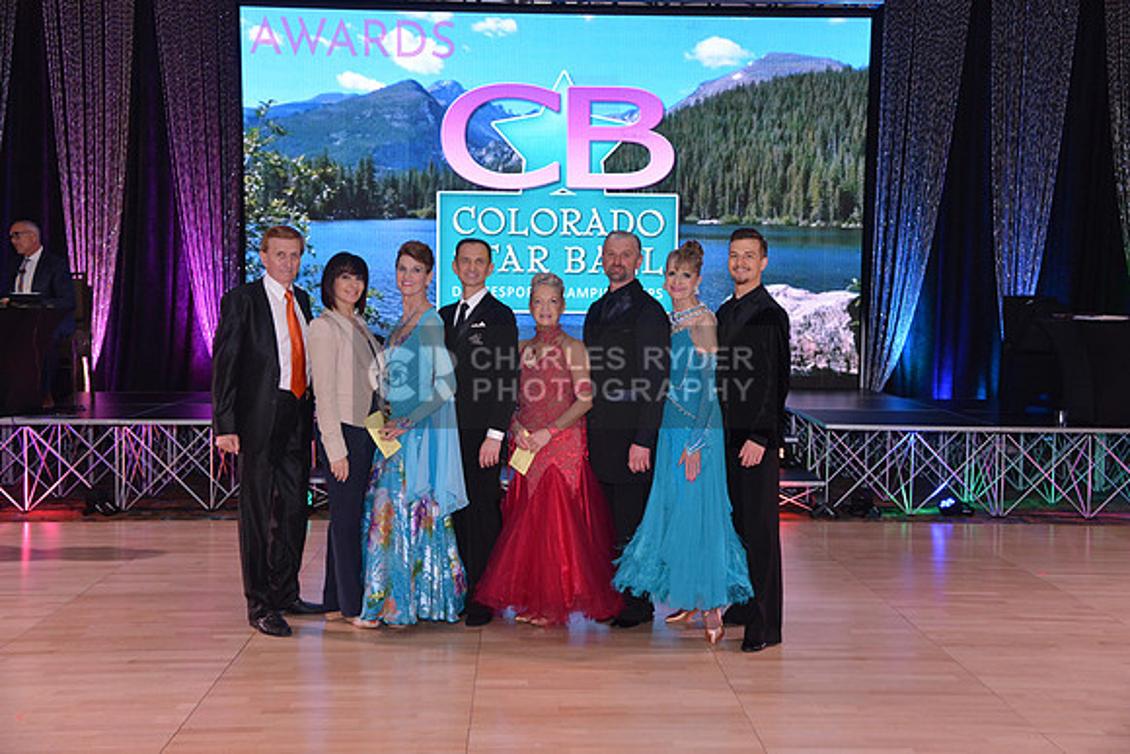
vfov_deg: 33.4
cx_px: 565
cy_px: 377
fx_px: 1256
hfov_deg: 48.4
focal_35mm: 40
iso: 2000
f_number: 4.5
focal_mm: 40
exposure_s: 1/250
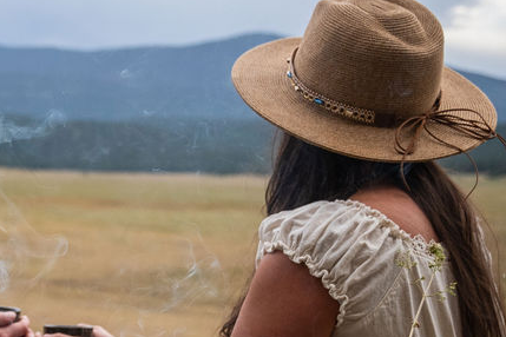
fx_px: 1560
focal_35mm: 111
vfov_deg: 12.3
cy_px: 219
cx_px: -12
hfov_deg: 17.9
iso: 500
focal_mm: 31
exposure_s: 1/1600
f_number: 3.5
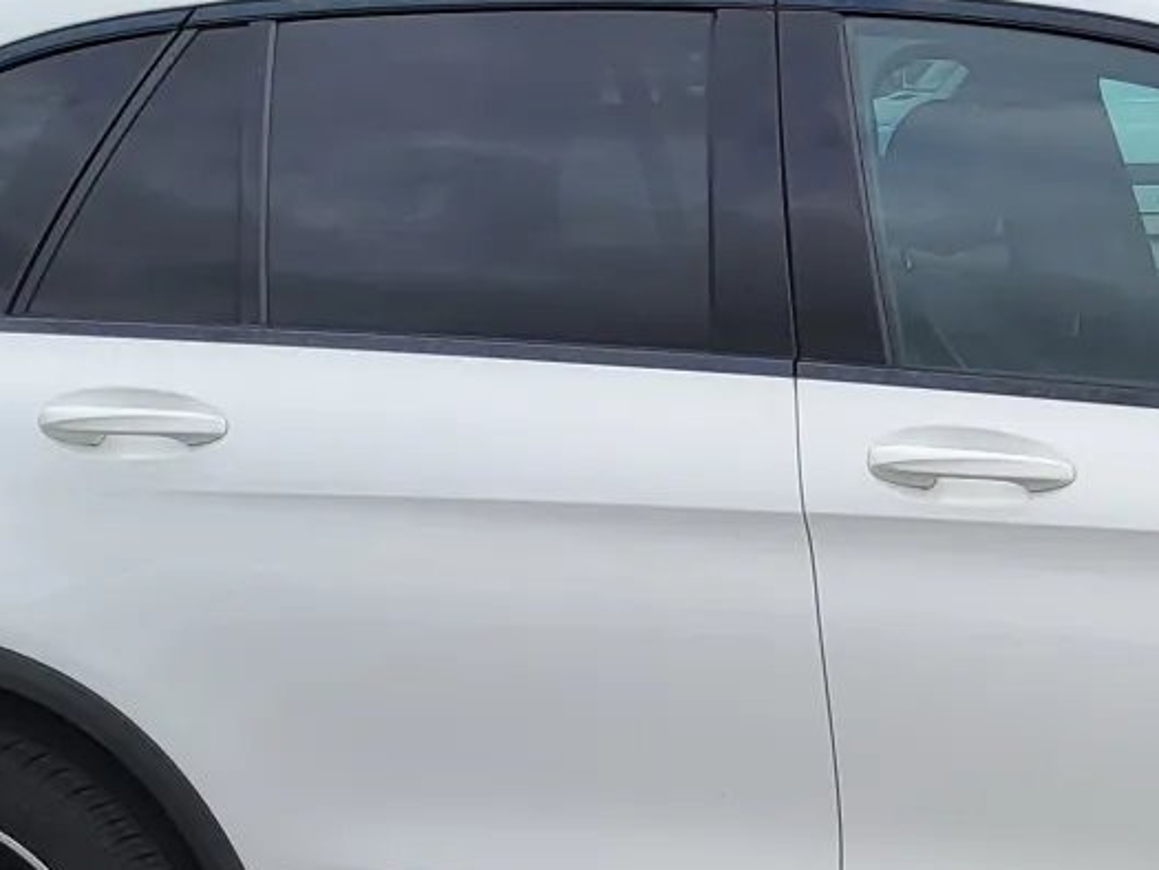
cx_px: 1128
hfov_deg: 20.1
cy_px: 788
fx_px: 3181
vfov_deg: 15.4
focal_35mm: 95
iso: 40
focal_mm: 5.4
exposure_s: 1/1286
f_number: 1.8
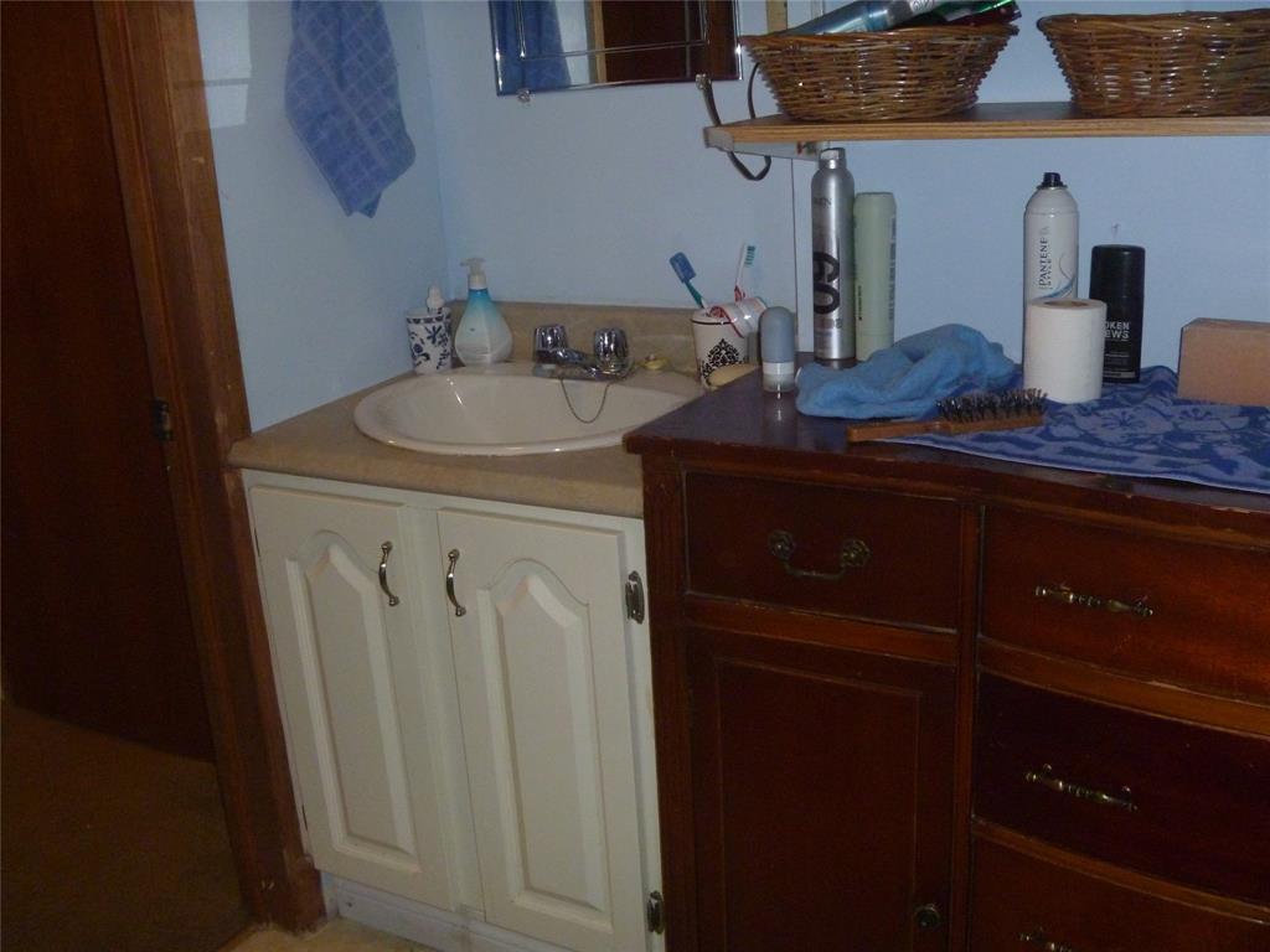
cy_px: 476
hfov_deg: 52.6
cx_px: 635
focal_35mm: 35
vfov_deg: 40.7
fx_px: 1284
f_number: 3.5
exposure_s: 1/30
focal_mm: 6.3
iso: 400
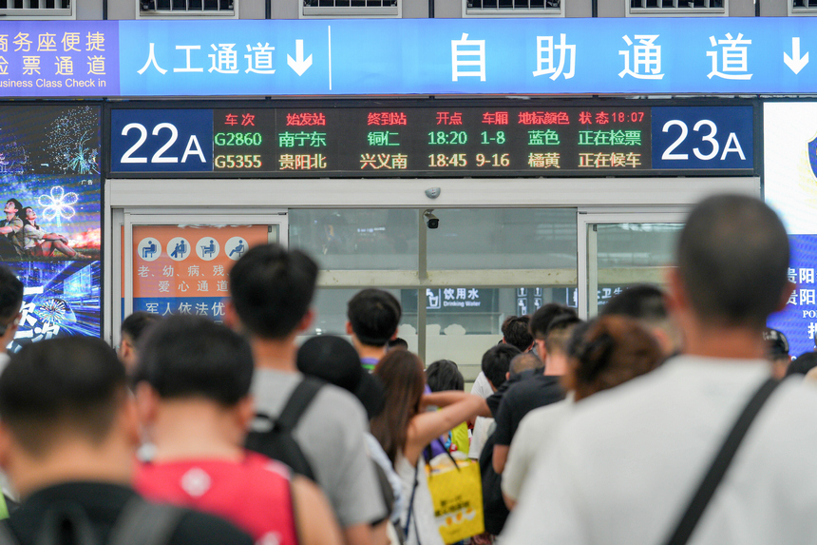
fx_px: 2450
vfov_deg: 12.7
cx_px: 408
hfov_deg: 18.9
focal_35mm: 108
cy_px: 272
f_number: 3.5
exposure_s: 1/160
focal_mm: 108
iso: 640
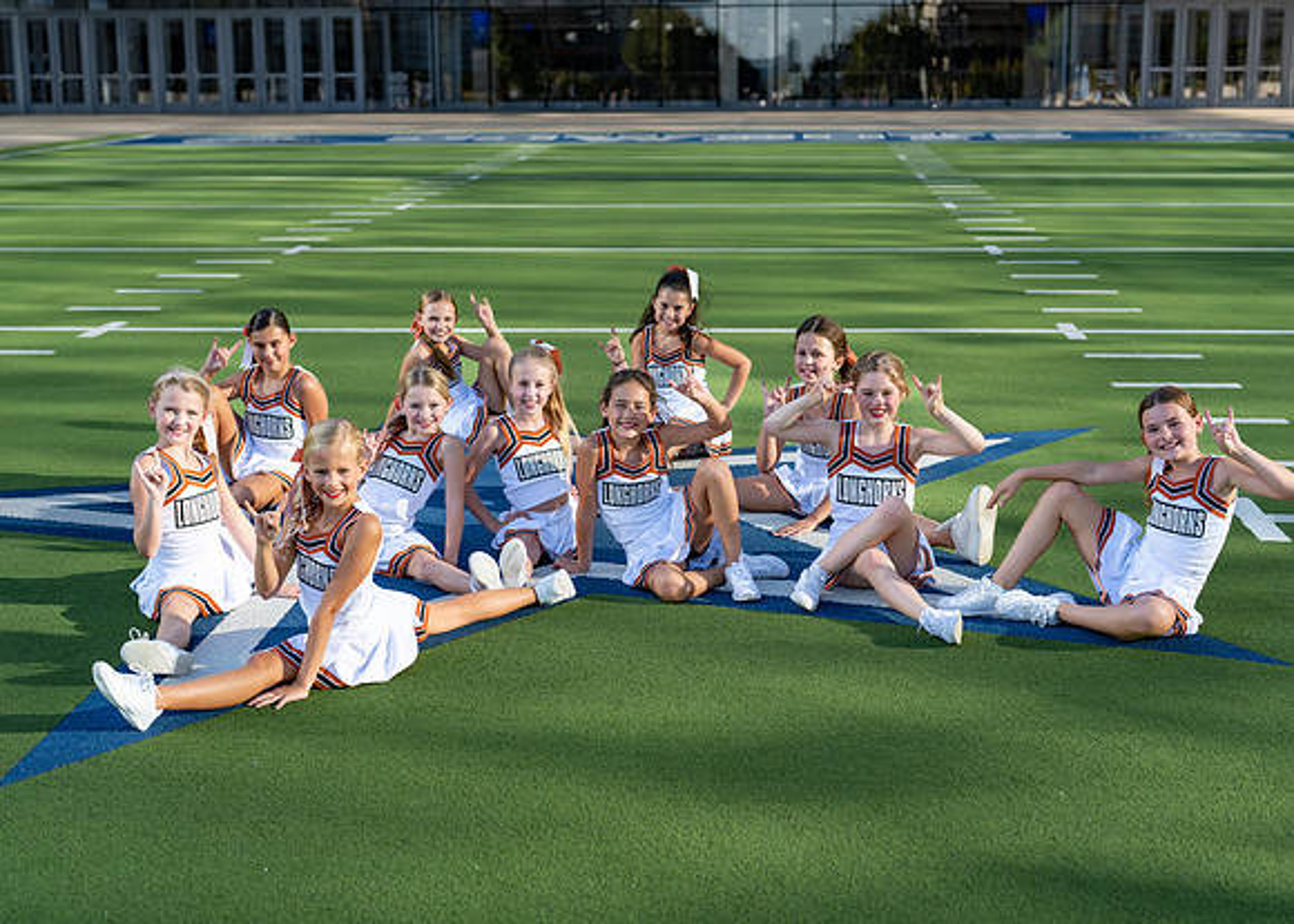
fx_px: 1955
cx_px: 647
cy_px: 462
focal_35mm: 53
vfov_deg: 26.6
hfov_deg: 36.6
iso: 160
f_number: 2.8
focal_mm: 50
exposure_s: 1/1250
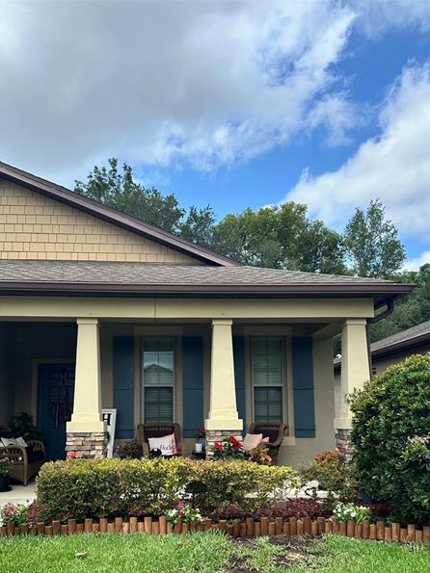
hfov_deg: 45.4
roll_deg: -0.4
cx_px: 193
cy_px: 369
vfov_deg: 57.4
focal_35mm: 31
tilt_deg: +6.4
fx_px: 514
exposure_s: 1/2410
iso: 80
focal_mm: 6.86
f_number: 1.78
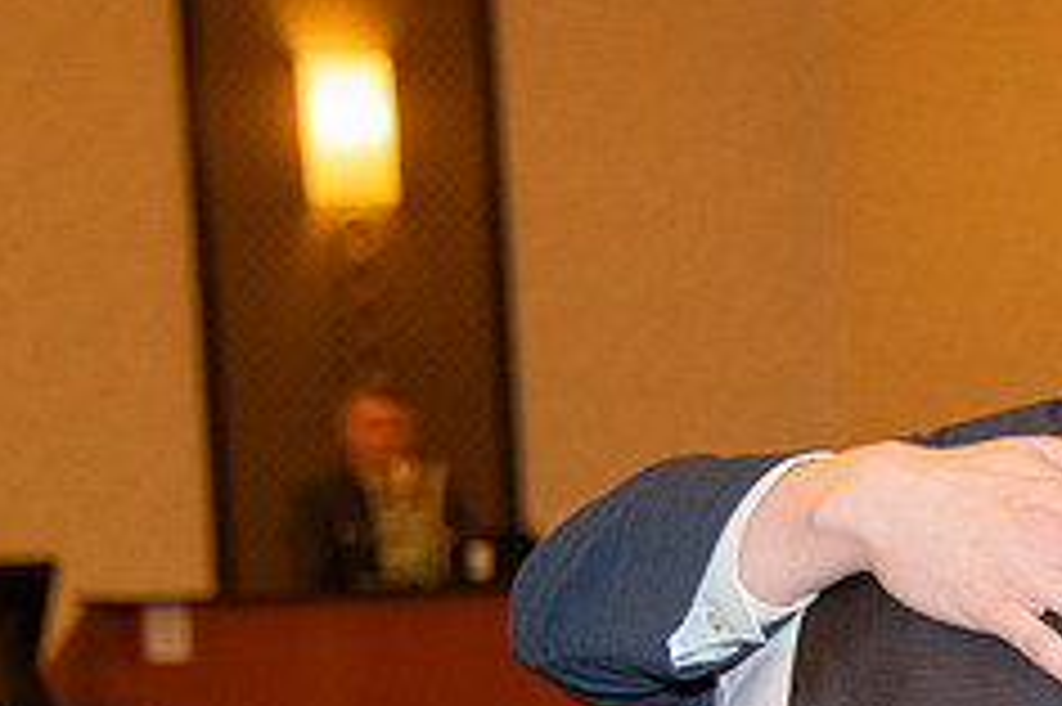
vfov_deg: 6.2
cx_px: 1593
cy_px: 772
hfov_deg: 9.1
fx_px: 6515
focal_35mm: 221
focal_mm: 70
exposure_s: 1/60
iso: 2000
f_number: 5.6
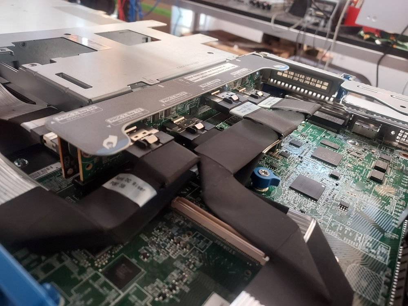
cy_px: 153
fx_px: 283
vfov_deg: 56.8
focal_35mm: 24
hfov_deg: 71.6
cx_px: 204
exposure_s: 1/50
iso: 320
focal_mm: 4.6
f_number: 1.8
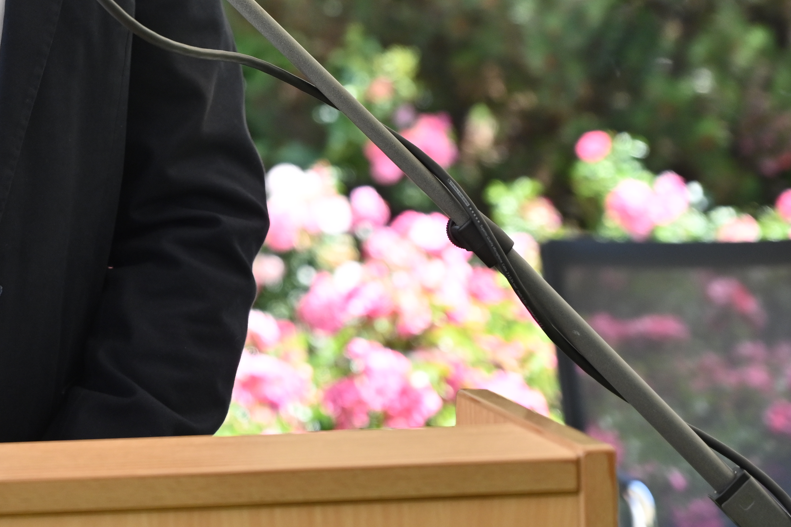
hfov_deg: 11.0
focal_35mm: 185
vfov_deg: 7.3
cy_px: -186
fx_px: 4065
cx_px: -3
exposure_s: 1/400
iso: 250
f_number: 4
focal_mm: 62
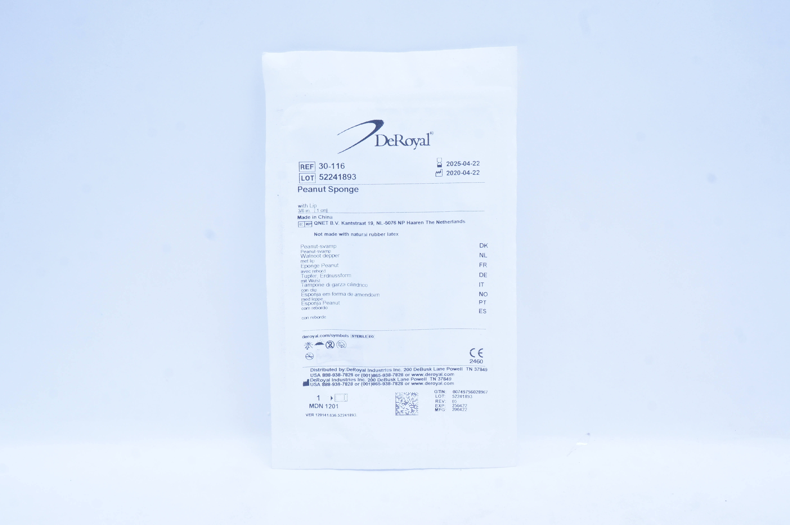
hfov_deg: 46.4
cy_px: 262
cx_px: 395
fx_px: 921
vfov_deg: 31.8
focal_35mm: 42
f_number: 13
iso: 400
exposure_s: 1/13
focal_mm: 28
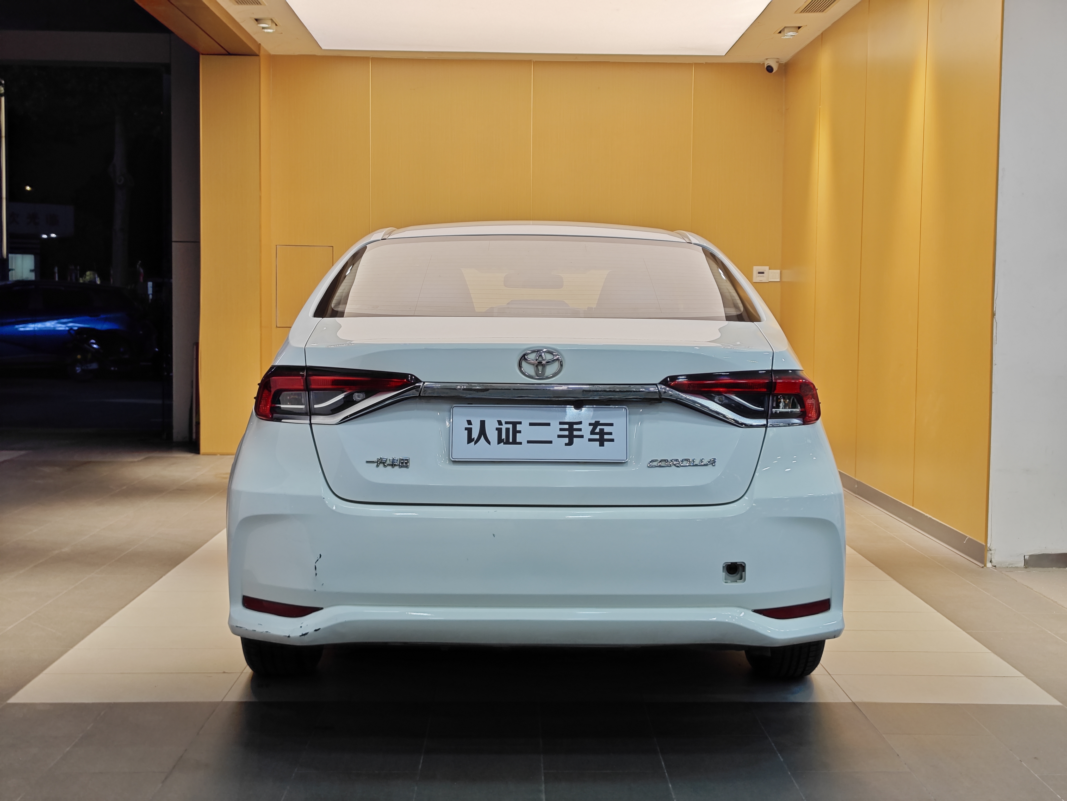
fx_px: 1418
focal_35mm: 46
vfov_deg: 31.5
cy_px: 400
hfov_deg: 41.2
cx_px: 534
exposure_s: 1/100
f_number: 1.9
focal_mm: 8.7
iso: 64
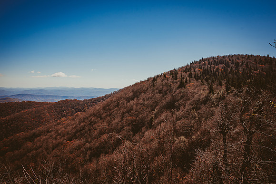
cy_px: 92
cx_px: 138
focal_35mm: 35
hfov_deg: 54.4
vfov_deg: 37.9
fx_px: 268
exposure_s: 1/500
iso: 100
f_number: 8
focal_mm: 35
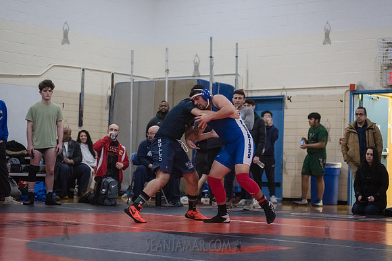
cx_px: 196
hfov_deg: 25.4
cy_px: 130
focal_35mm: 80
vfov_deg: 17.1
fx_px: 871
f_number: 3.2
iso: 8000
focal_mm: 80
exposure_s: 1/400
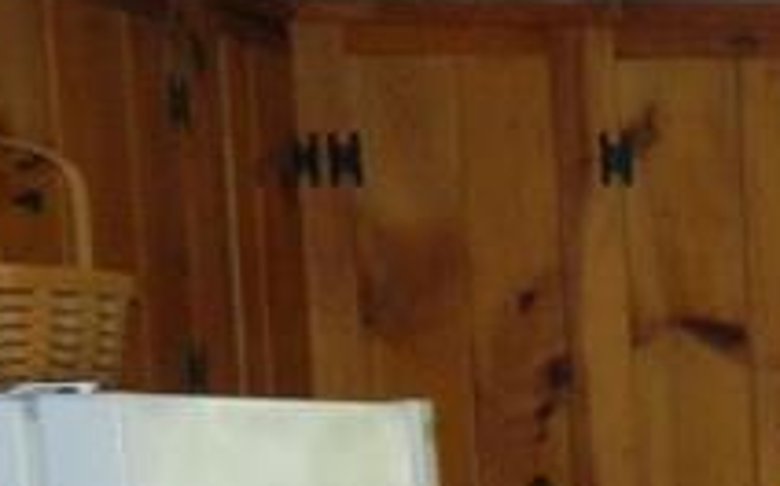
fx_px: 2718
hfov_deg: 13.1
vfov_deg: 9.8
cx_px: 1770
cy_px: 836
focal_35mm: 128
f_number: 3.1
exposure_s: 1/30
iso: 200
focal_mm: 4.5
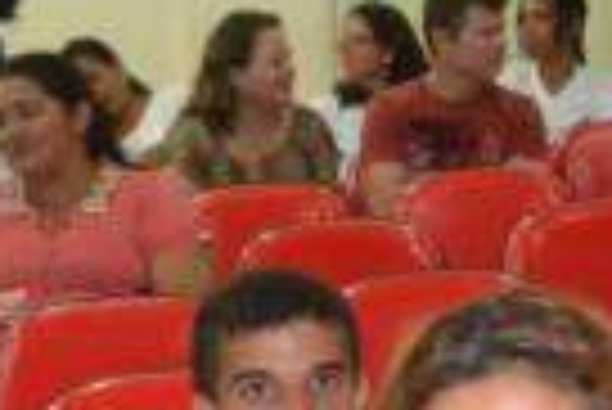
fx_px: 3282
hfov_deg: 10.6
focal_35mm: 193
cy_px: 660
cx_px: 58
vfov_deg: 7.0
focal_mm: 35
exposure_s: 1/60
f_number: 4.2
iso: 3200
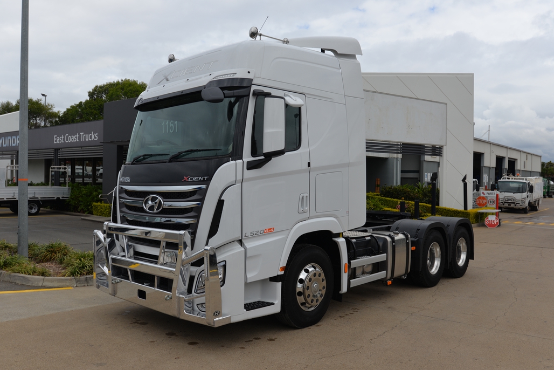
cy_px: 185
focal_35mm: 30
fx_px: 462
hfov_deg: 61.9
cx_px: 277
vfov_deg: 43.6
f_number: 8
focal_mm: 30
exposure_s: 1/250
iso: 100
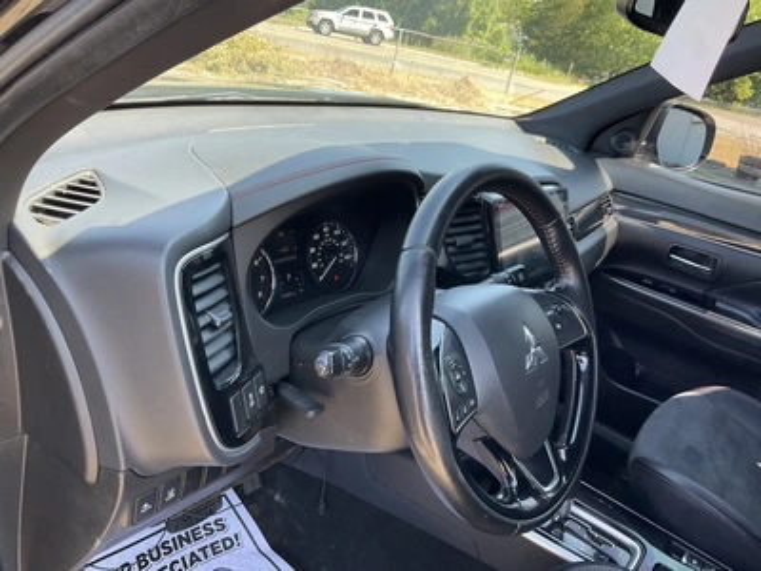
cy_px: 286
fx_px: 638
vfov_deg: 48.2
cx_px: 380
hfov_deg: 61.7
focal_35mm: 29
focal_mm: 3
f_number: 1.8
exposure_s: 1/122
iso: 32
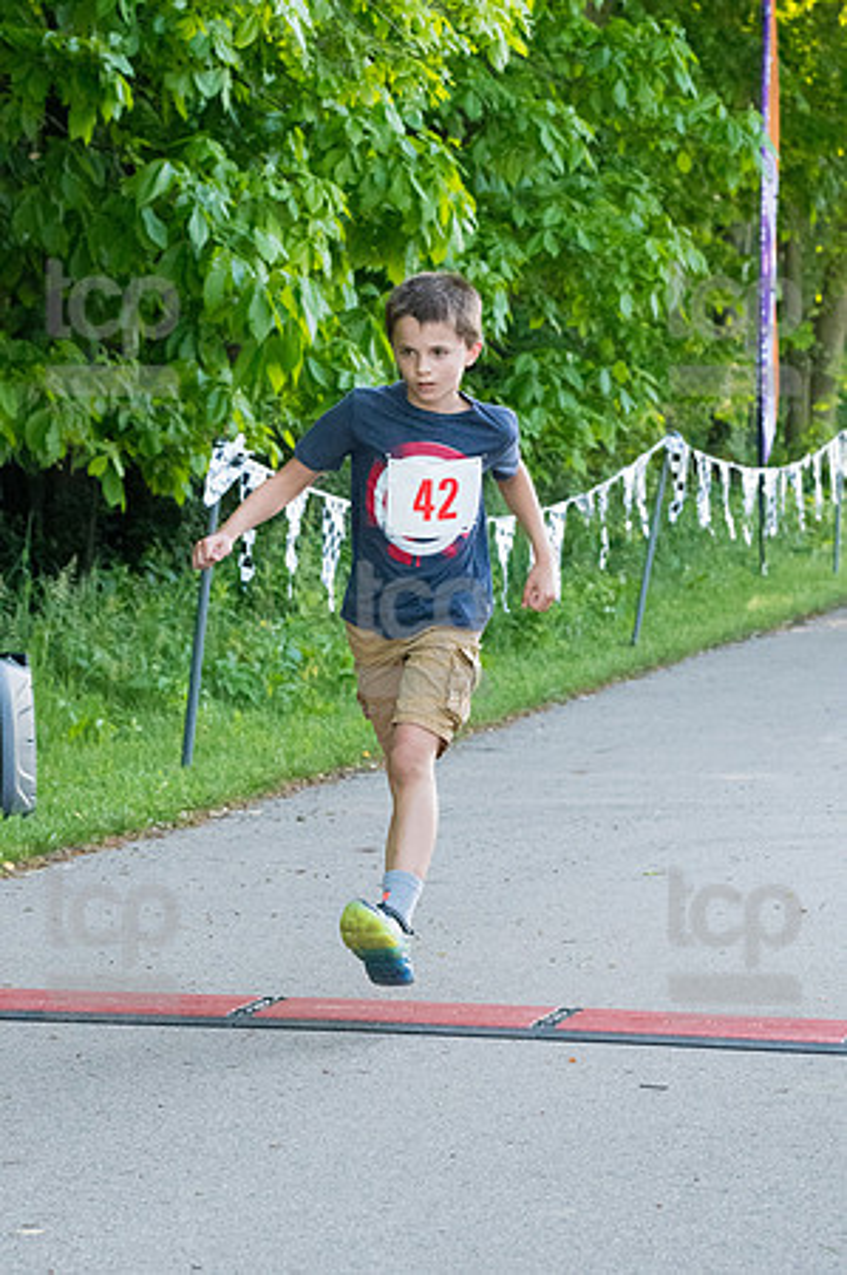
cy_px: 638
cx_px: 424
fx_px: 4351
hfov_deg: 11.1
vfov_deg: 16.7
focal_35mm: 123
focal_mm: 82
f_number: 5.6
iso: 4000
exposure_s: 1/1600
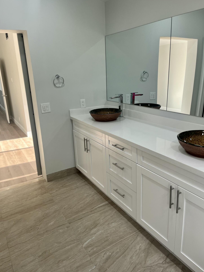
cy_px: 133
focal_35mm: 27
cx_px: 99
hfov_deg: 51.3
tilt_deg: -18.2
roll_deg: +3.1
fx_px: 212
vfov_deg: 65.3
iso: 50
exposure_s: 1/122
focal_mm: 5.1
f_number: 1.6
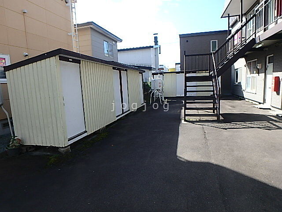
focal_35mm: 21
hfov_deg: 79.0
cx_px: 141
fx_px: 171
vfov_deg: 63.4
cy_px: 106
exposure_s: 1/500
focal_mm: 3.7
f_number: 3.5
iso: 125
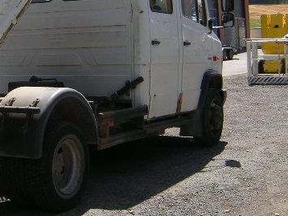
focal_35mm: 80
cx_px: -24
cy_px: 47
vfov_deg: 18.3
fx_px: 666
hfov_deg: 23.0
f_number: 2.8
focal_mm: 4.7
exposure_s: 1/692
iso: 64
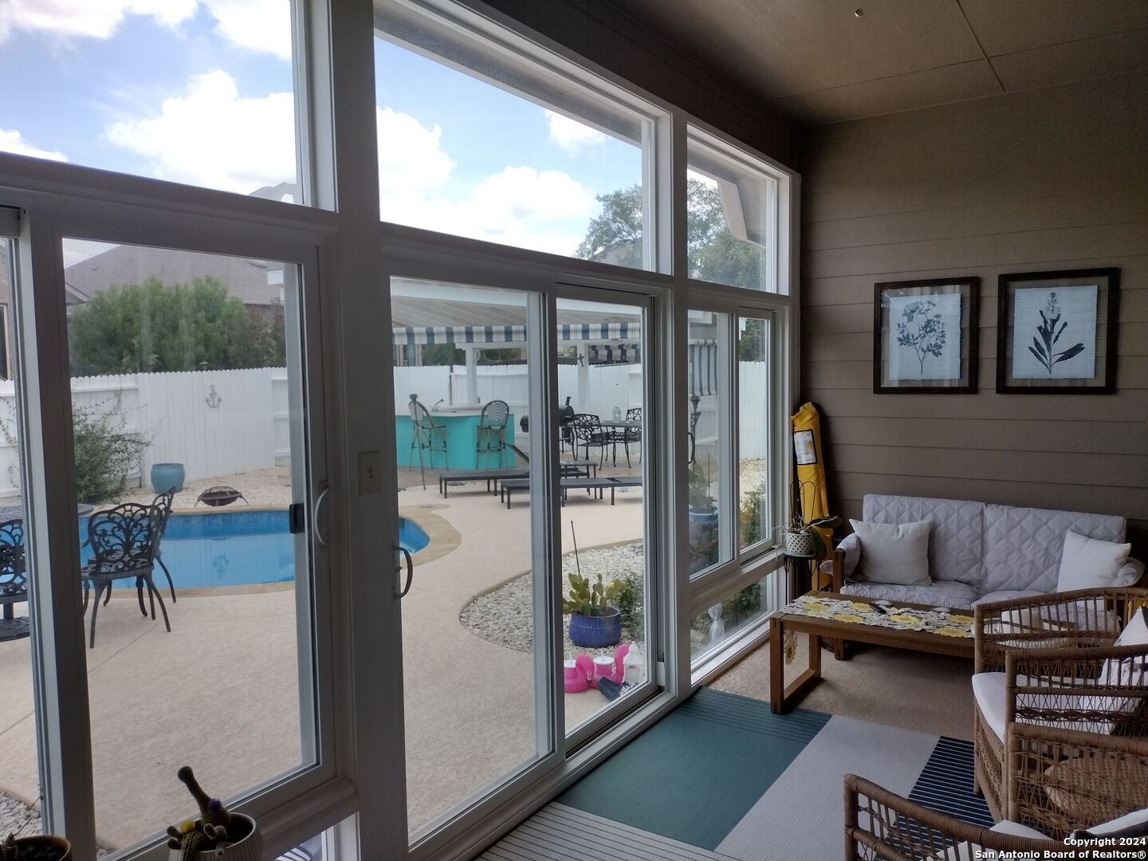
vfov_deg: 51.4
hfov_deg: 65.3
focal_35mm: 27
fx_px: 895
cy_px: 430
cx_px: 574
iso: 100
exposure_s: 1/679
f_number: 1.7
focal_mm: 4.71
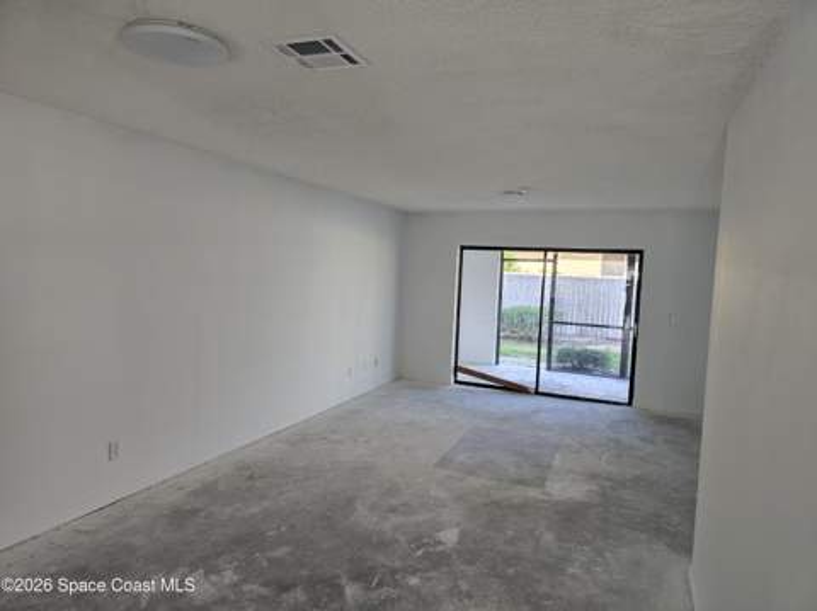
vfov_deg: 58.8
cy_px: 306
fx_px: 542
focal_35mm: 23
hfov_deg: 74.0
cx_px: 408
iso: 200
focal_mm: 6.3
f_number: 1.7
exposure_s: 1/180
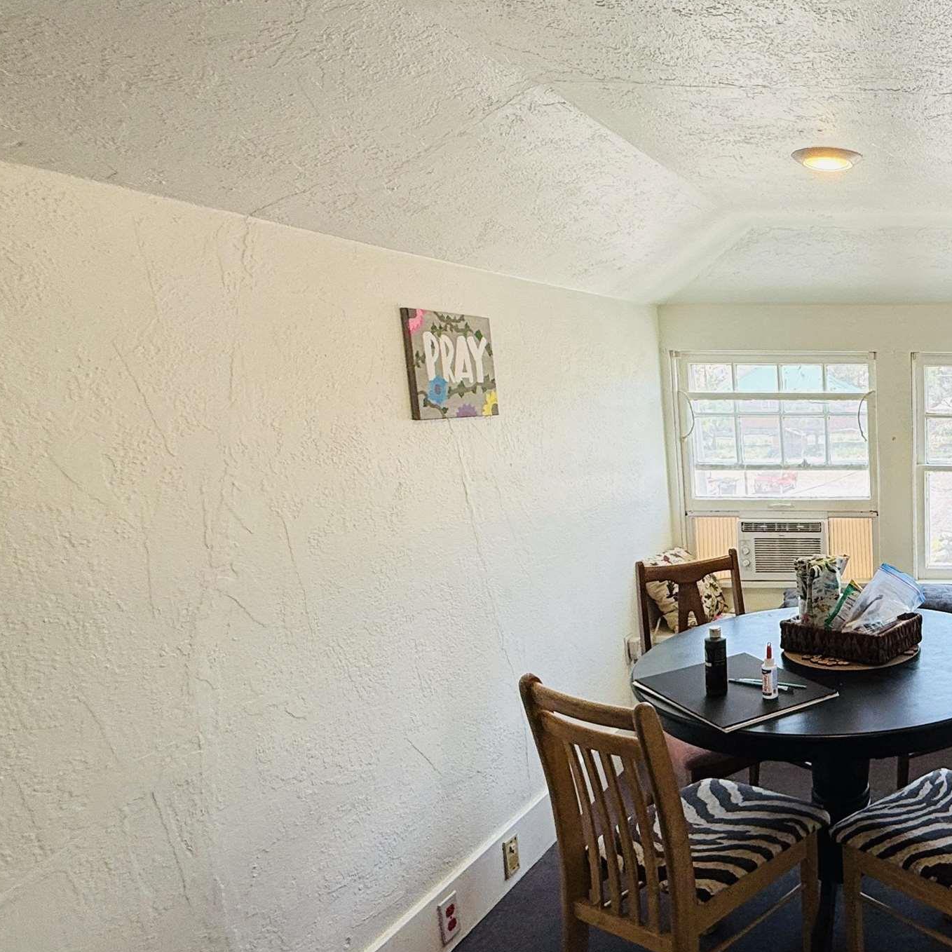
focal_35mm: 28
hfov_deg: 45.7
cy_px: 533
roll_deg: +0.9
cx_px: 1003
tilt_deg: -9.4
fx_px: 871
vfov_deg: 57.1
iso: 50
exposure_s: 1/134
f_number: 2.2
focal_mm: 2.22
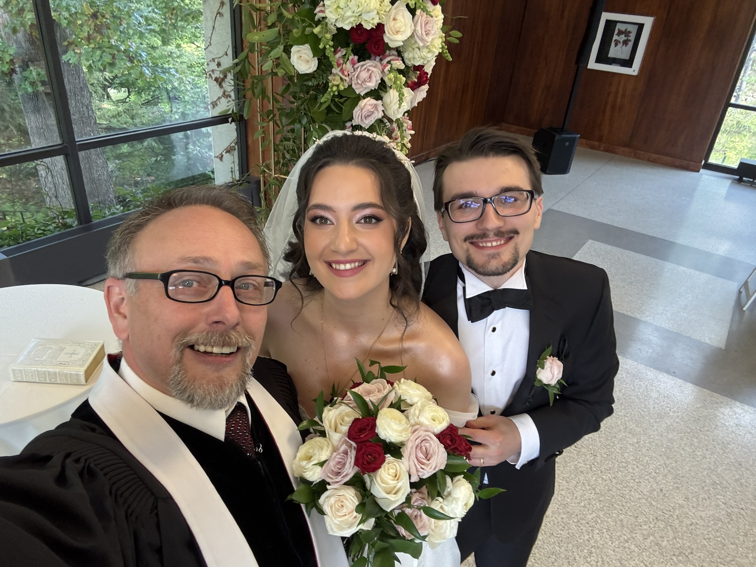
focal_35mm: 23
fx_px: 502
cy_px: 284
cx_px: 378
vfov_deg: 58.9
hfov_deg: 73.9
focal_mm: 2.69
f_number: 1.9
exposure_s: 1/60
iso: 160
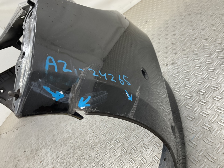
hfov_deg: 61.7
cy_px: 84
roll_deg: +42.9
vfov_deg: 48.2
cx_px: 112
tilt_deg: -28.2
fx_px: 188
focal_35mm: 29
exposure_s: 1/120
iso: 64
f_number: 1.8
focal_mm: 3
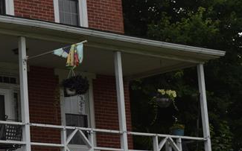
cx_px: -103
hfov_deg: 15.3
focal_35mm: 128
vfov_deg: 10.2
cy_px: 50
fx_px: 842
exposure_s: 1/200
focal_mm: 25
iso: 100
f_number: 7.1
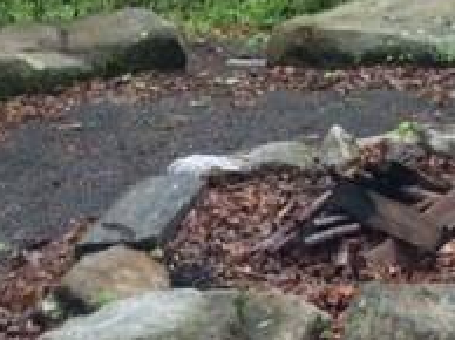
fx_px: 1300
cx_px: 511
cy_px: -59
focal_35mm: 99
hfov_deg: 19.0
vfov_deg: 14.5
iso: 50
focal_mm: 4.12
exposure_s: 1/30
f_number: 2.2
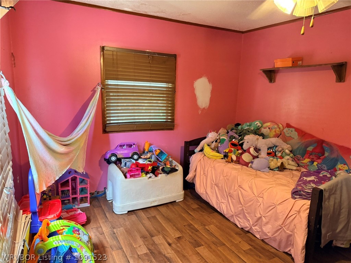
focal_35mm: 24
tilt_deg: -10.3
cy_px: 132
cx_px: 176
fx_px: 243
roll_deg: -2.4
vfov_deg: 56.8
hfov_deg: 71.6
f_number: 1.78
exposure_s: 1/60
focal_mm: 6.76
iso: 800
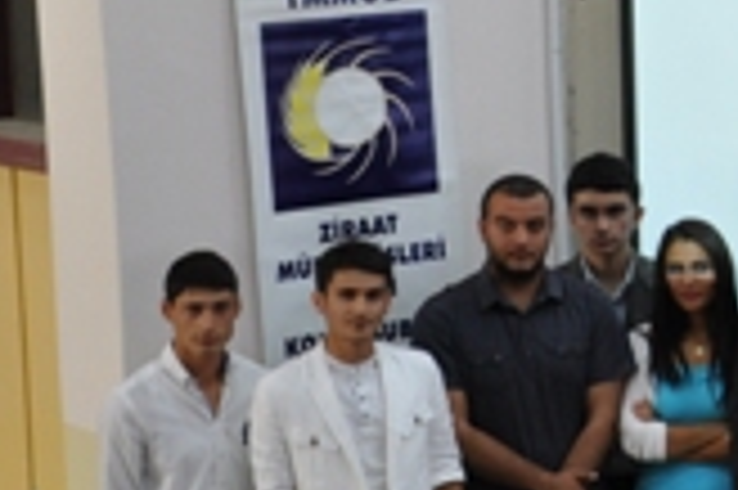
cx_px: 1364
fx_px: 3359
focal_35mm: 164
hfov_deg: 11.5
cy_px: 133
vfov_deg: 8.3
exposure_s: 1/60
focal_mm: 28
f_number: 4
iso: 720
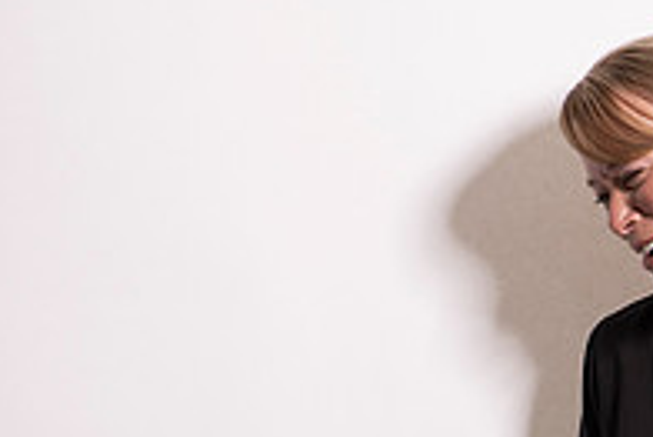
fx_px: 5627
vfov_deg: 4.4
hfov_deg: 6.6
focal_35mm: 310
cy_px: 549
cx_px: 733
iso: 64
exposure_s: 1/160
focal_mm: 105
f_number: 6.3
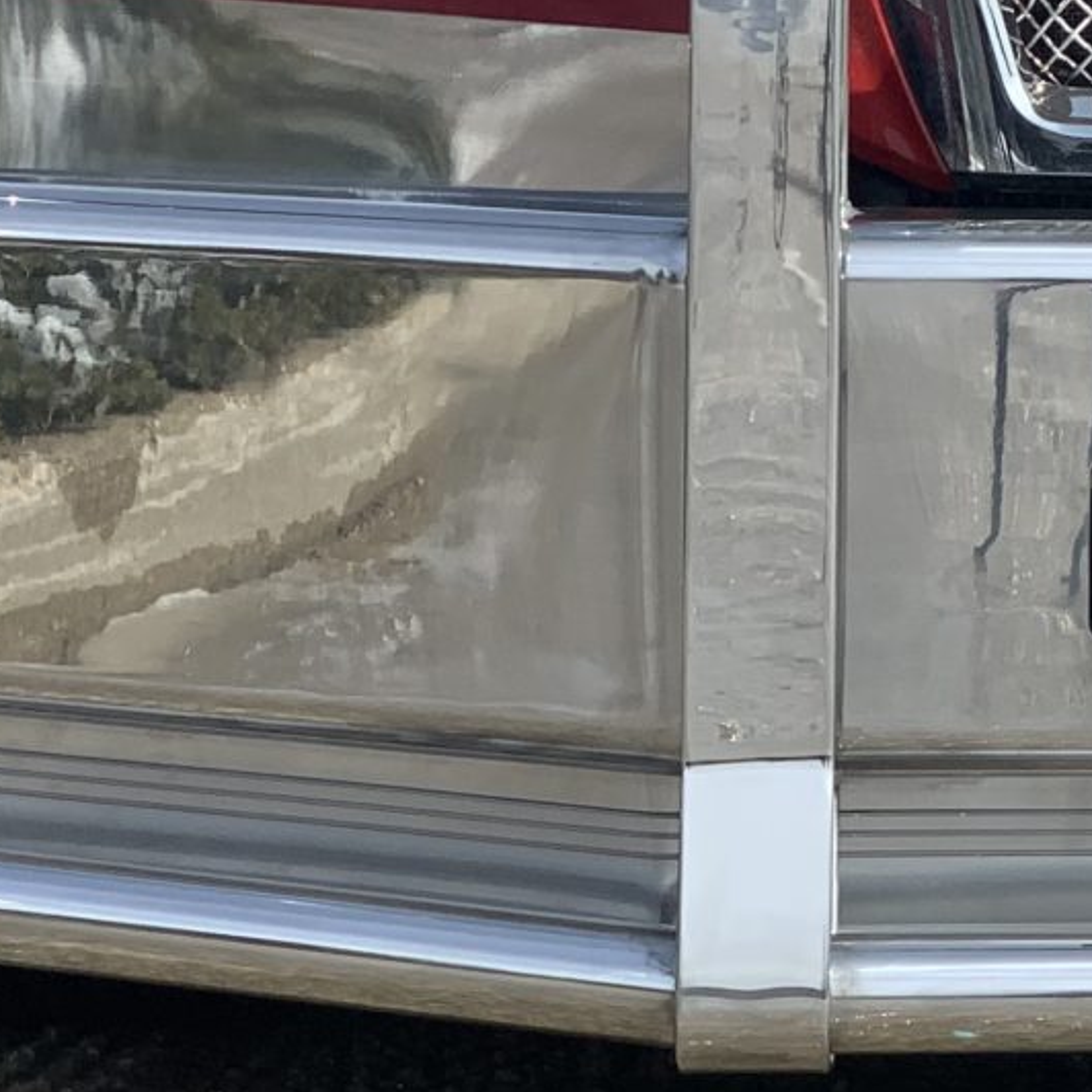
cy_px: -148
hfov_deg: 9.6
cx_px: 1562
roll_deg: -1.2
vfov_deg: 9.8
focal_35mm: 177
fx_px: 6317
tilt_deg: -2.8
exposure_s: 1/1916
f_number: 2.4
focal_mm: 6
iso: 16
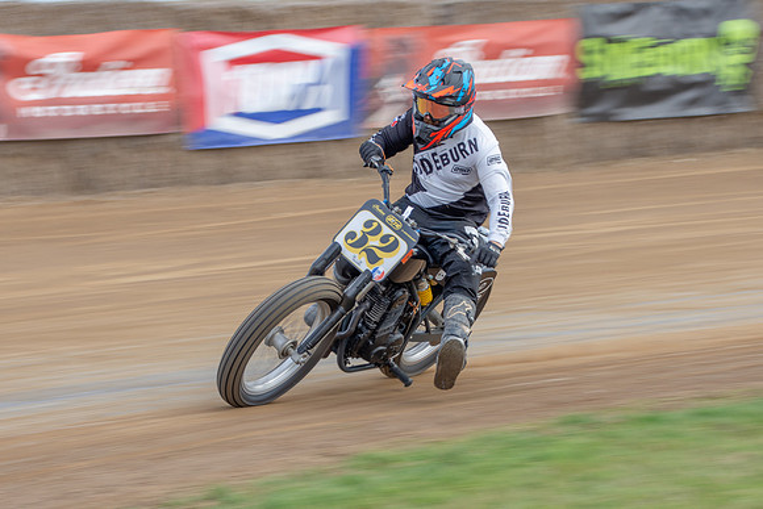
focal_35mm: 190
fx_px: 4033
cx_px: 373
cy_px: 241
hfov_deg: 10.8
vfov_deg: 7.2
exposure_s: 1/100
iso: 100
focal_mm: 98
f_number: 8
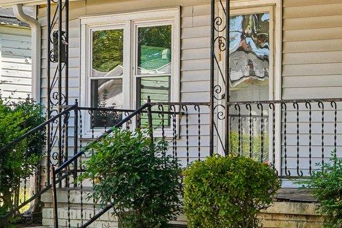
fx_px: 1102
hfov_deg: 15.6
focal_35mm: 116
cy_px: 135
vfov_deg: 11.8
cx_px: 577
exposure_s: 1/30
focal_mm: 20
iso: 100
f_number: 8
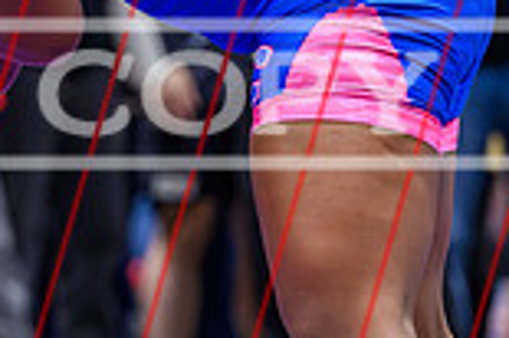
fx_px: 6808
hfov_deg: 4.3
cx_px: -128
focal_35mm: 482
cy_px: 100
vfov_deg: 2.8
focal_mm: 120
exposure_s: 1/800
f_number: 2.8
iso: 5000
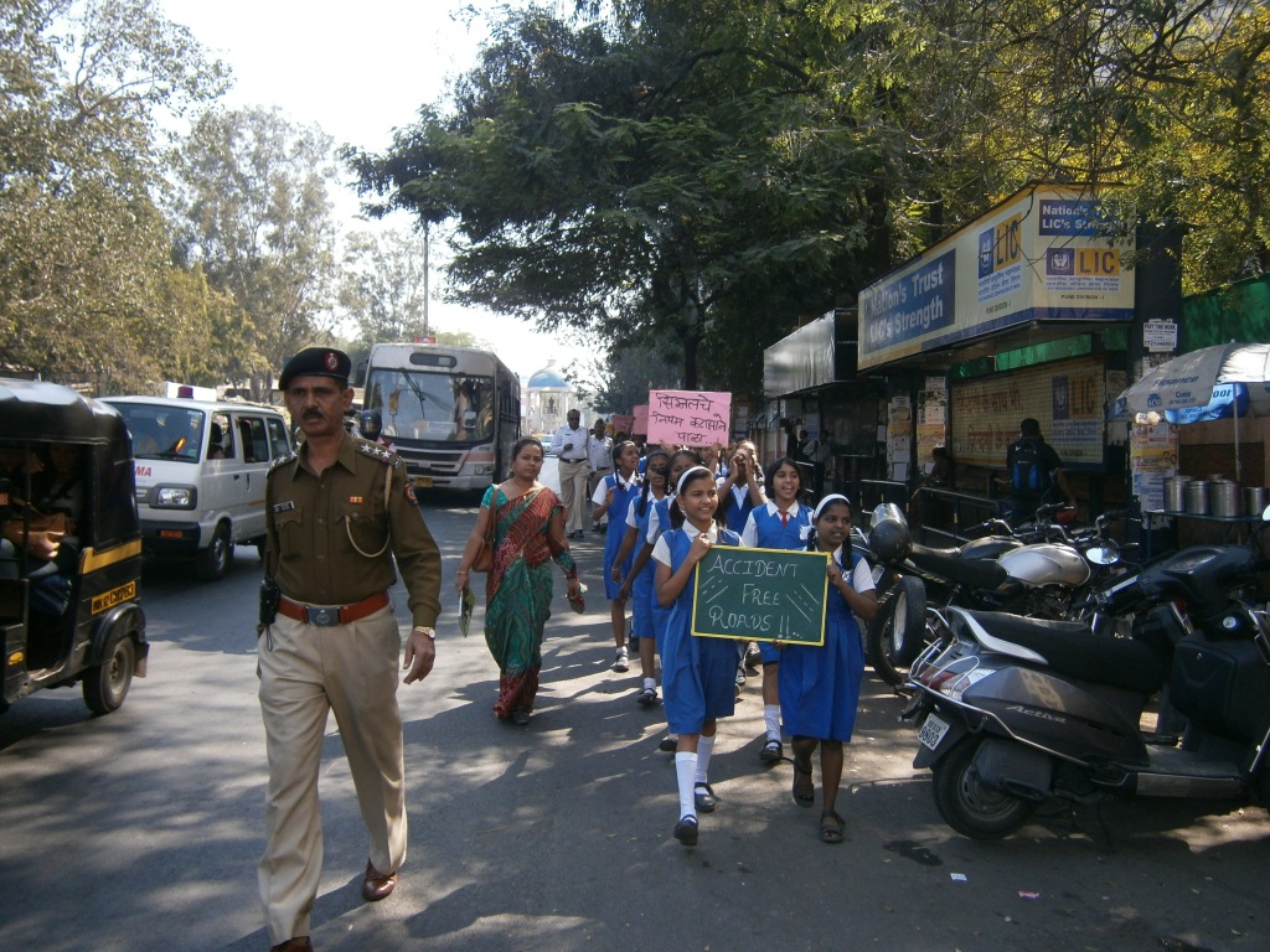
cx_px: 635
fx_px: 1137
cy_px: 476
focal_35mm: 31
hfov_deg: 58.4
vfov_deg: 45.4
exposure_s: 1/250
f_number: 2.9
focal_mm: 5.5
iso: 80
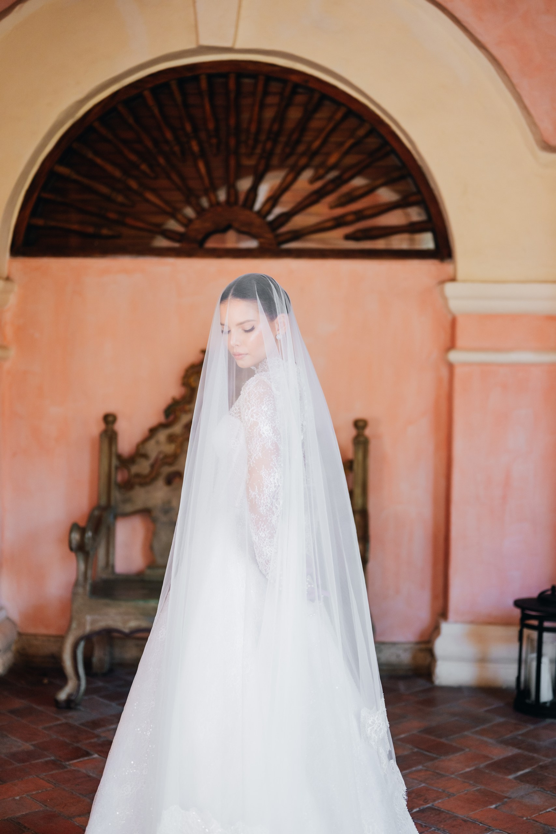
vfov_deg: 39.6
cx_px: 278
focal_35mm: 50
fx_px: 1158
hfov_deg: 27.0
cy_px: 417
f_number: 1.8
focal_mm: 50
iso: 400
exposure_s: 1/640
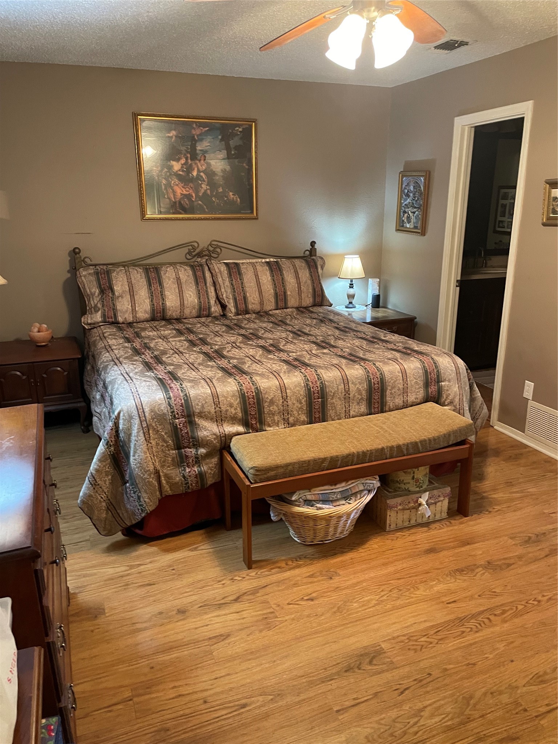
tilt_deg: -16.3
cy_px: 372
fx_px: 559
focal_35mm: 26
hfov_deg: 53.1
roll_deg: +0.3
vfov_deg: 67.3
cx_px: 279
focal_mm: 4.2
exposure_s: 1/40
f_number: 1.6
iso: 400
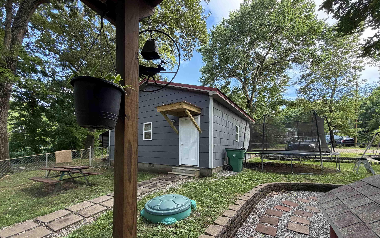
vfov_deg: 73.9
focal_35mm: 15
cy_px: 144
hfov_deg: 101.5
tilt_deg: +0.8
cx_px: 191
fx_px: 155
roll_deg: -1.0
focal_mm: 2.22
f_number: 2.2
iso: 160
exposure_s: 1/121
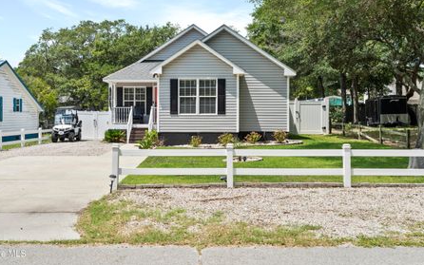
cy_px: 110
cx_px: 196
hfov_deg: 49.2
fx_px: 462
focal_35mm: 40
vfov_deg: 31.9
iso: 100
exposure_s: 1/500
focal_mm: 35
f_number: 8
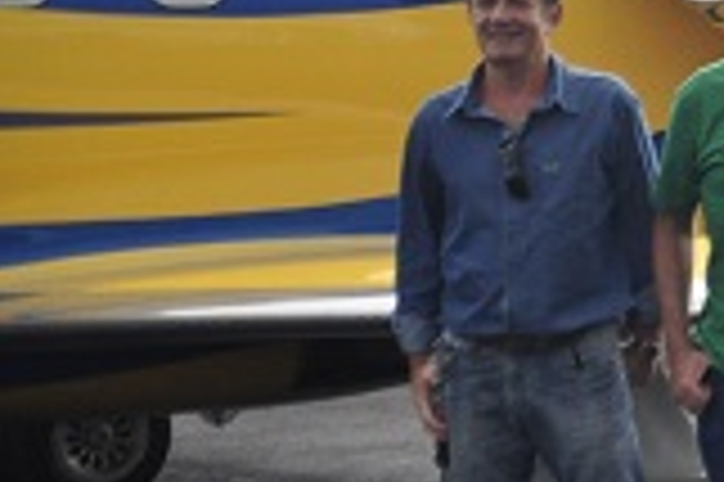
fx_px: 2471
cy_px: 185
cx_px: 1345
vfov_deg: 11.1
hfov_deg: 14.5
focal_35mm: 123
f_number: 3.8
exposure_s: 1/4000
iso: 1000
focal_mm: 22
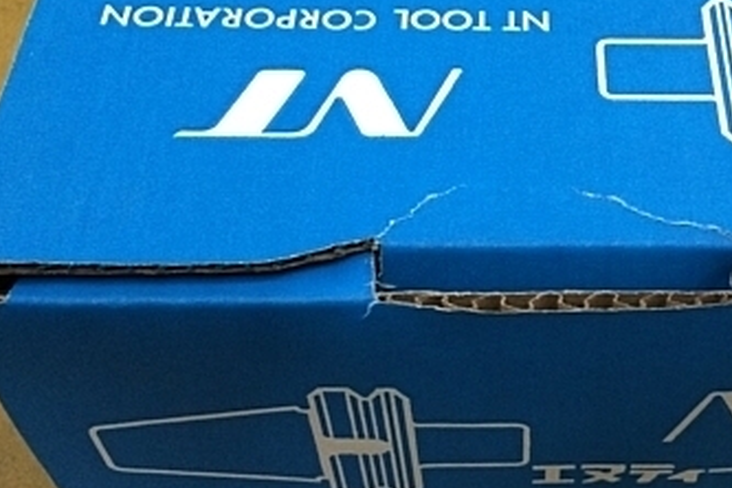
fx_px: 1179
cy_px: 266
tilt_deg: -53.5
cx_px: 580
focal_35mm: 58
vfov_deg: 23.4
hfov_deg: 33.5
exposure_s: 1/30
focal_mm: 4.15
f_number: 2.2
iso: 200
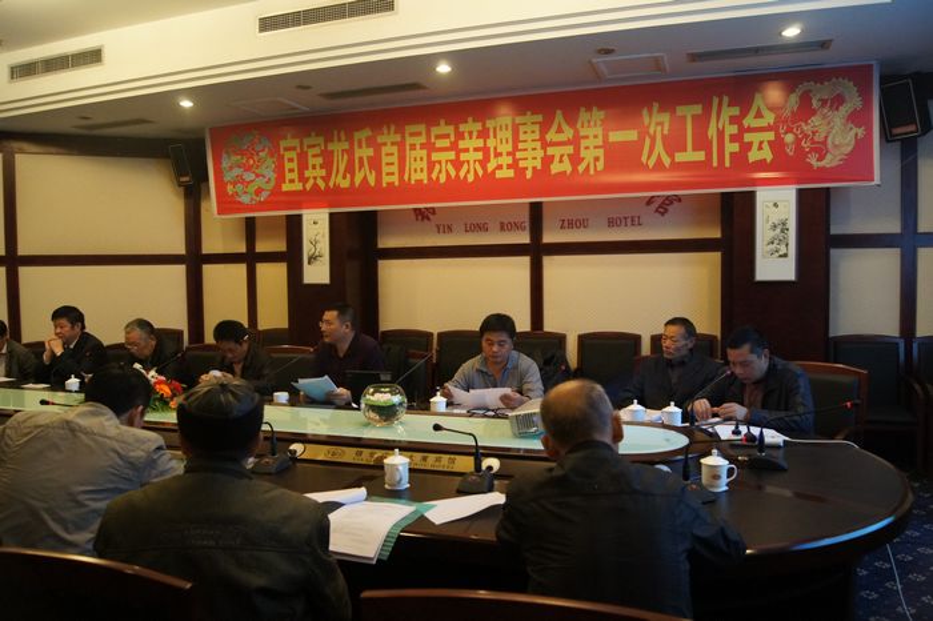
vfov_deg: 47.9
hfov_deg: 67.4
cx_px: 466
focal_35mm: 27
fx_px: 699
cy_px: 310
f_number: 4
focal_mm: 18
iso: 1600
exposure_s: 1/40
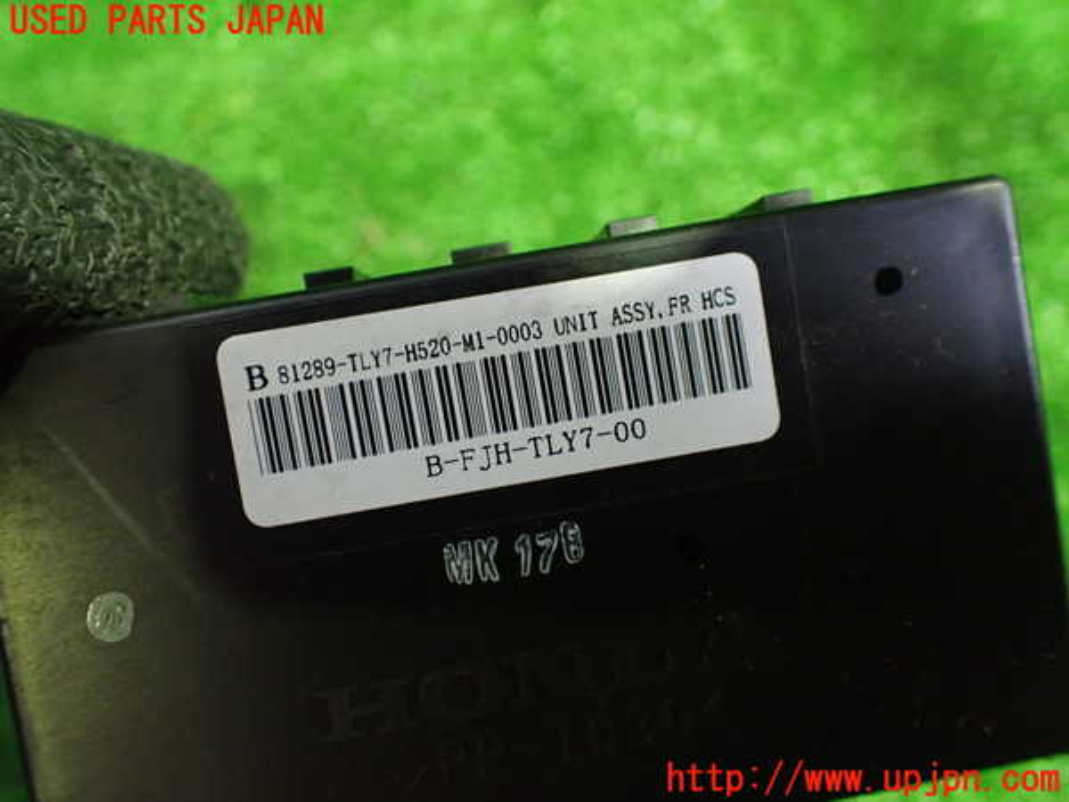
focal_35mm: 30
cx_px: 534
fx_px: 926
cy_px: 401
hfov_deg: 60.0
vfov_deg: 46.8
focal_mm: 5.4
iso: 800
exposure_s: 1/60
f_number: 2.3
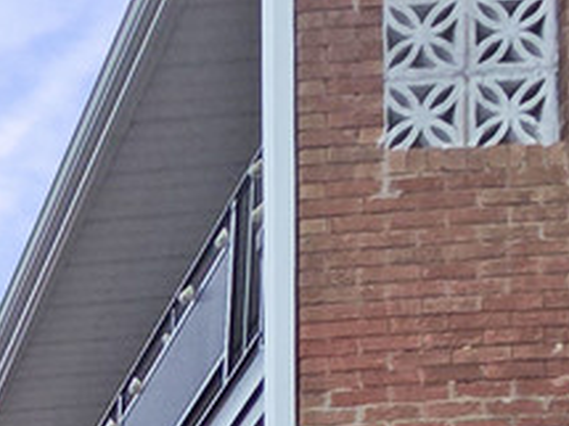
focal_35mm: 87
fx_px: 1429
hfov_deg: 16.1
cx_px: -643
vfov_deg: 10.0
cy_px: 1426
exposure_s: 1/158
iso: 50
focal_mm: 2.2
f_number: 2.2
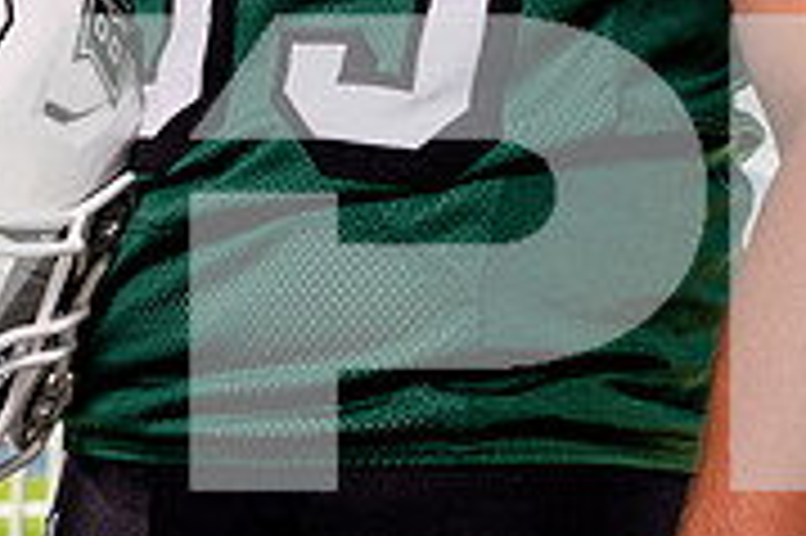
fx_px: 3847
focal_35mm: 172
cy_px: -291
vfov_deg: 7.8
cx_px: 117
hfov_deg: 11.9
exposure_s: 1/125
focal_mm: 53
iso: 100
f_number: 8
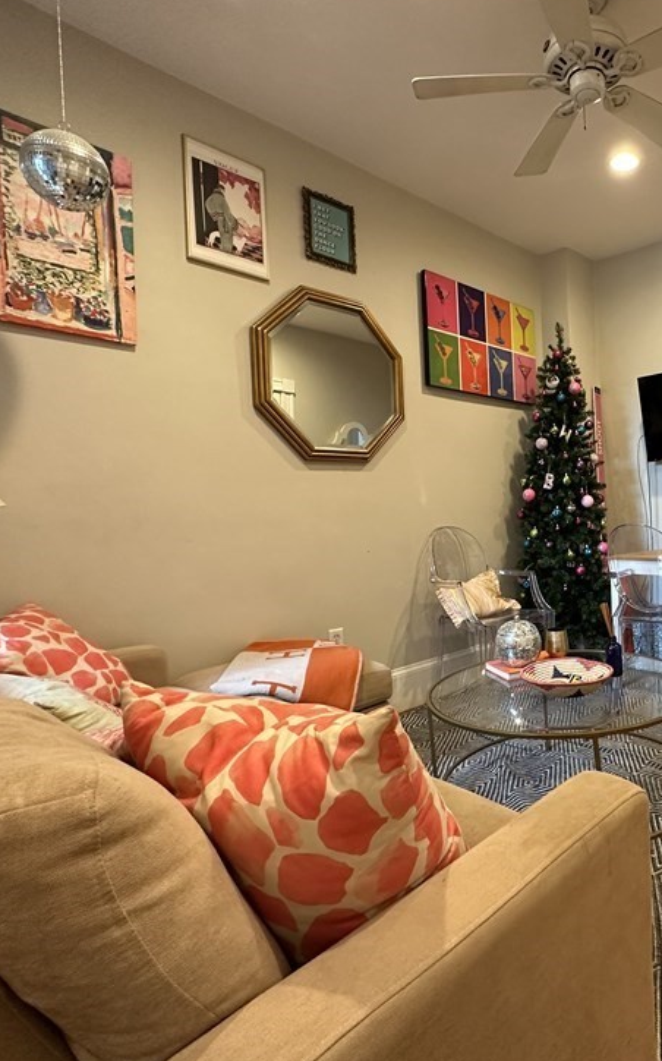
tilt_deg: -1.1
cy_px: 517
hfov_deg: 52.7
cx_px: 548
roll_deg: +3.0
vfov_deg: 82.3
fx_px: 607
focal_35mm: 21
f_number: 2.2
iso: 250
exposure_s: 1/60
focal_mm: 2.22
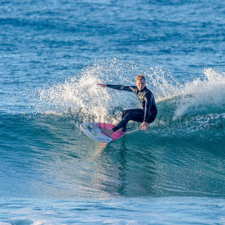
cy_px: 112
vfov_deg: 2.2
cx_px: 145
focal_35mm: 809
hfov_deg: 2.2
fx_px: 5949
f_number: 5.6
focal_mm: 500
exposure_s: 1/2000
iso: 450
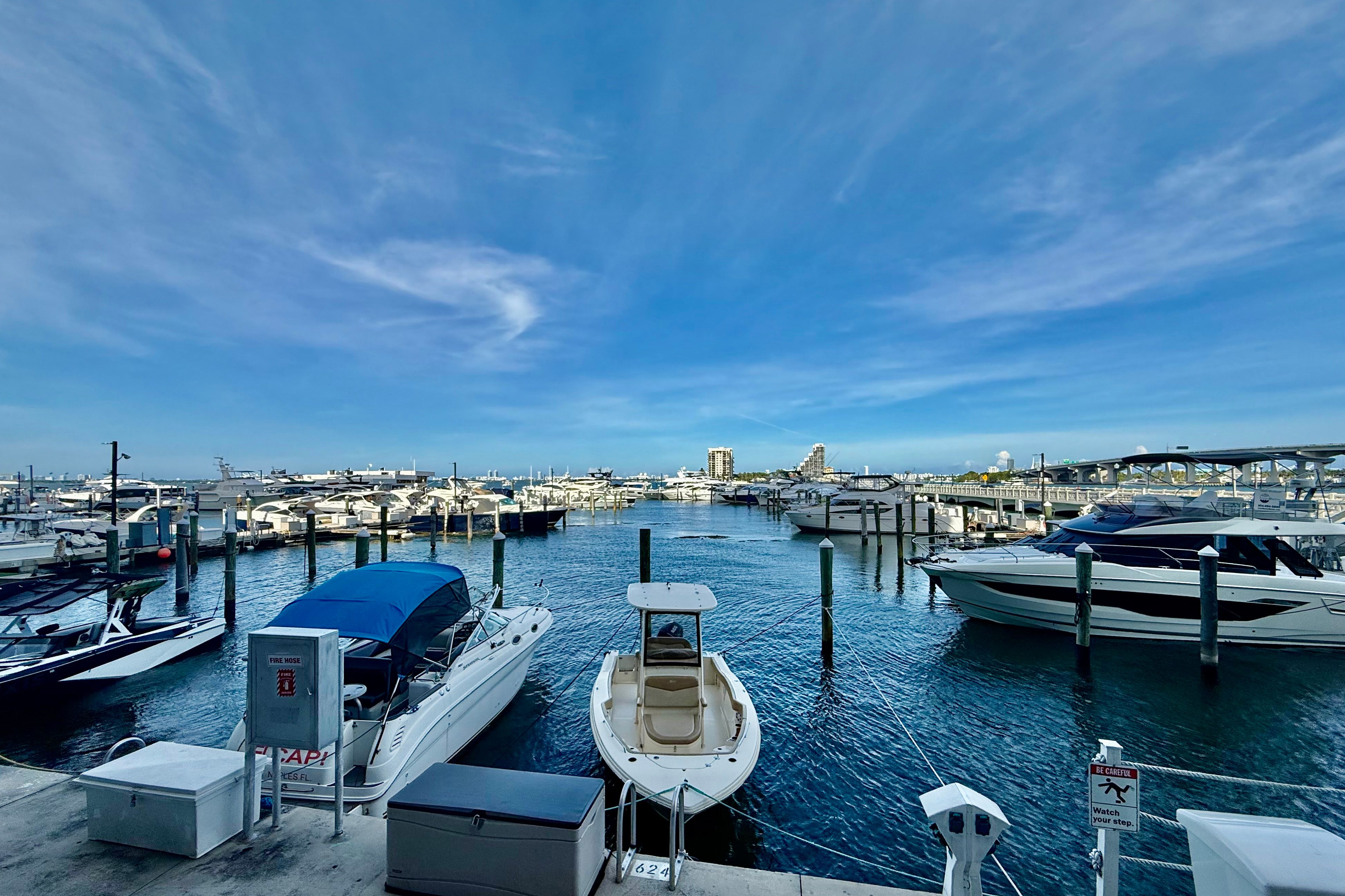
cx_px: 683
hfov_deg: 100.4
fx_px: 560
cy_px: 477
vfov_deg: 77.2
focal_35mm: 15
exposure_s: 1/2611
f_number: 2.2
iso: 50
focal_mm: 2.22
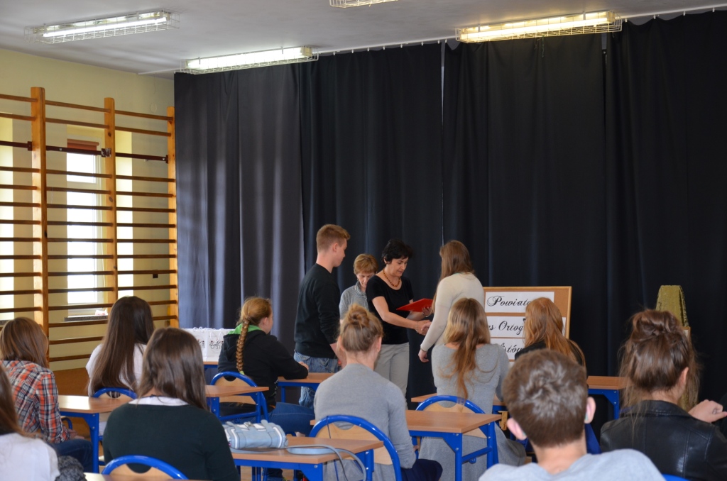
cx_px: 364
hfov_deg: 29.9
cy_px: 240
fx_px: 1360
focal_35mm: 68
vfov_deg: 20.1
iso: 400
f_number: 4.8
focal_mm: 45
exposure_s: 1/80
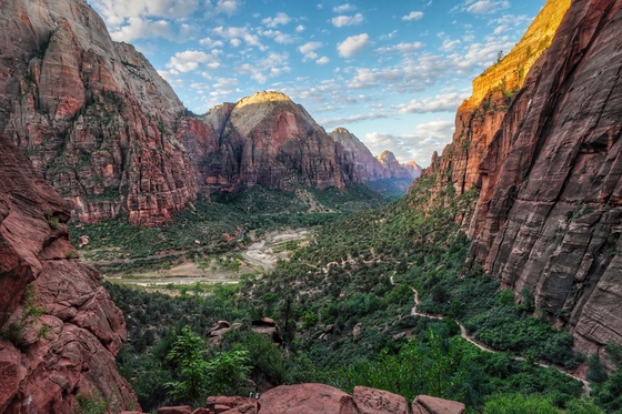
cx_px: 311
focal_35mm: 18
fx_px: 311
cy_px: 207
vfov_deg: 67.4
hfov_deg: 90.0
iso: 640
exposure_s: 1/80
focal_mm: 12
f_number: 16
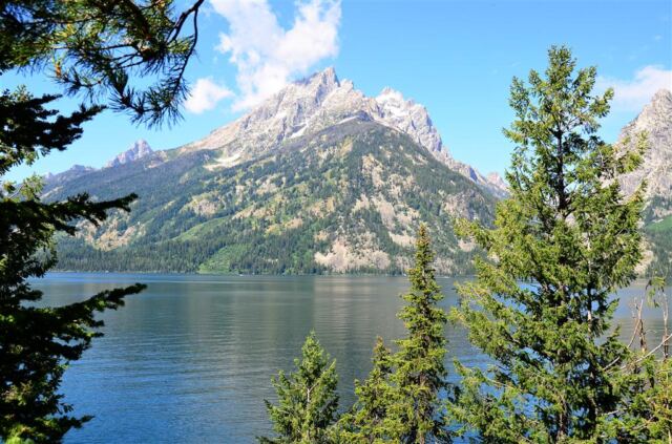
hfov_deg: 53.3
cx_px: 336
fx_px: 670
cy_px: 222
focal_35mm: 36
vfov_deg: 36.7
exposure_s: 1/320
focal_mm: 24
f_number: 9
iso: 200
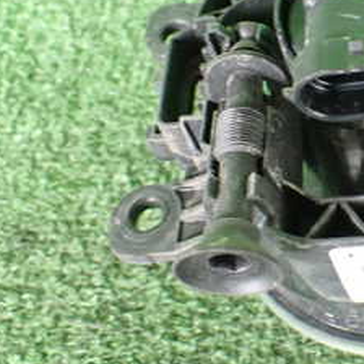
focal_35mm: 71
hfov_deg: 22.9
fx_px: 845
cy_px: 122
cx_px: 400
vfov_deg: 24.2
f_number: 2.3
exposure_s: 1/50
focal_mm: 5.4
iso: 800
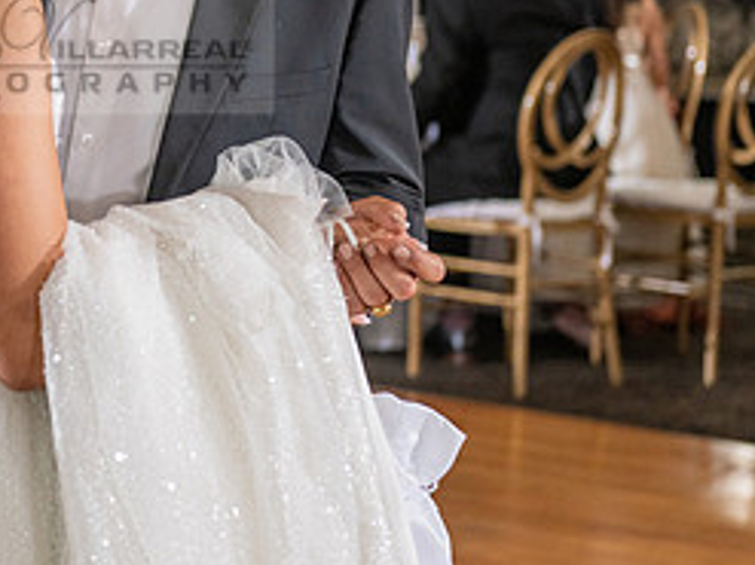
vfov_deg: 9.3
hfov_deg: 12.4
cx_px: 15
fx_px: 3444
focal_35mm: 158
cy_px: 41
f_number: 4
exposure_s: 1/160
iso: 800
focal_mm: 70
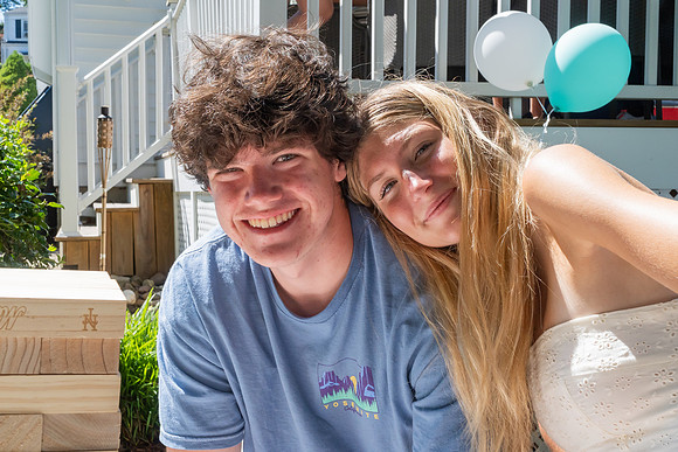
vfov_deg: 28.3
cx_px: 319
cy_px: 212
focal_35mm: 48
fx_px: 899
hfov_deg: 41.3
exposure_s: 1/400
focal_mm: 30
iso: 640
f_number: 13
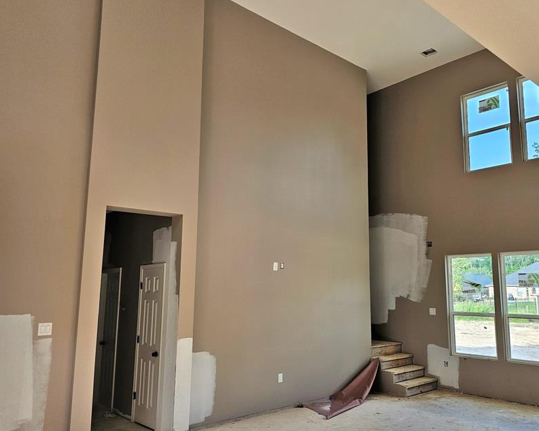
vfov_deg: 49.9
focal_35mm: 29
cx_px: 309
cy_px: 226
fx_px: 463
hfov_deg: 60.2
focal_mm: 6.3
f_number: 1.7
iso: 64
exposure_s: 1/180
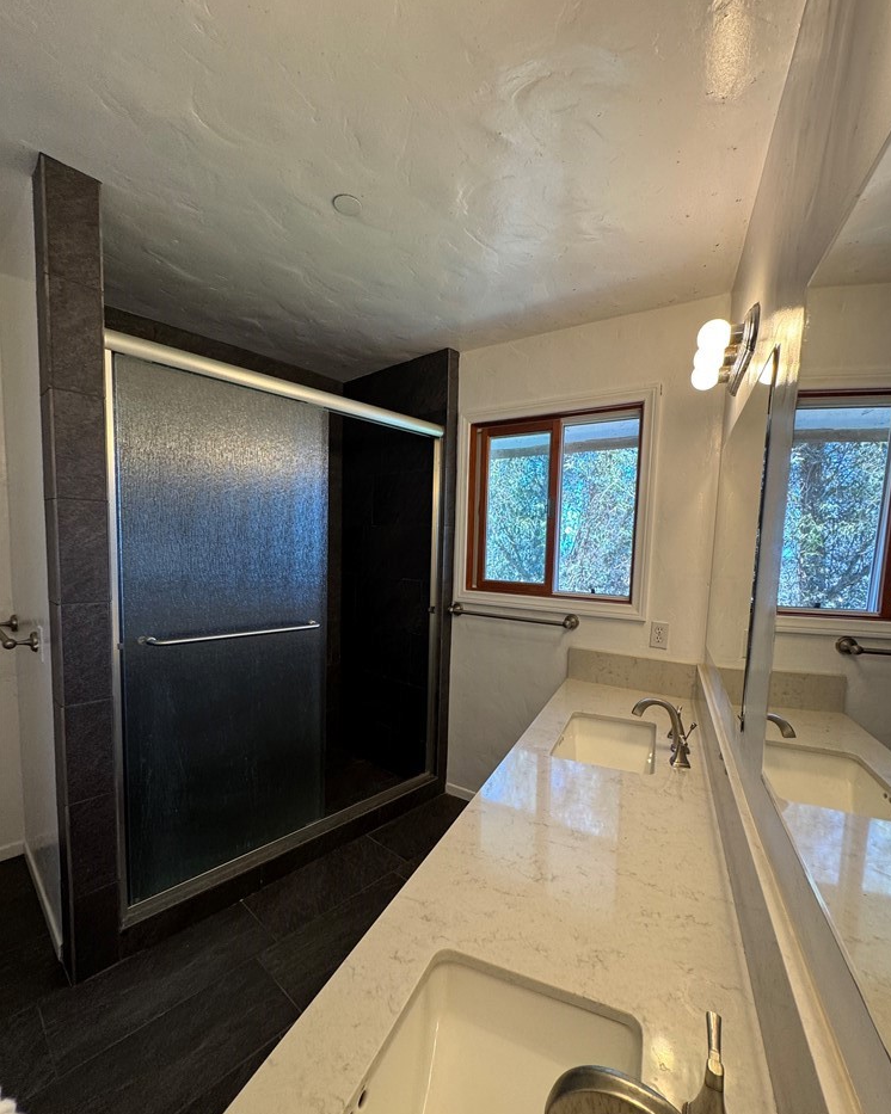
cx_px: 457
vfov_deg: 96.7
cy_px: 587
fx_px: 495
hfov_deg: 84.0
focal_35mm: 15
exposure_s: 1/120
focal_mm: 2.22
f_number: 2.2
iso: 160
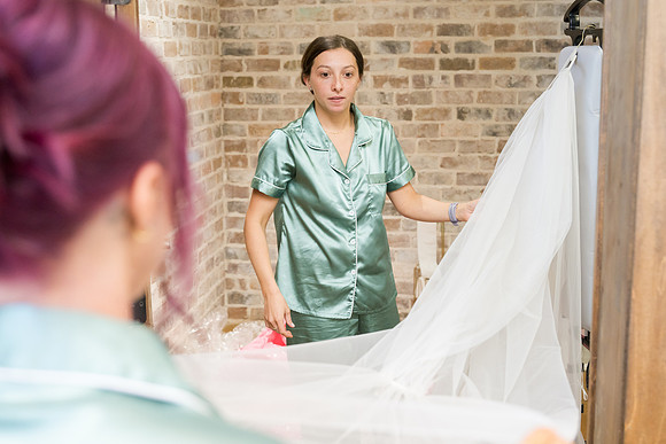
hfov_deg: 41.7
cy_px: 222
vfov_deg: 28.5
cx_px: 333
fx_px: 874
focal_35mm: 47
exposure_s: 1/160
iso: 1600
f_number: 4
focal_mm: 46
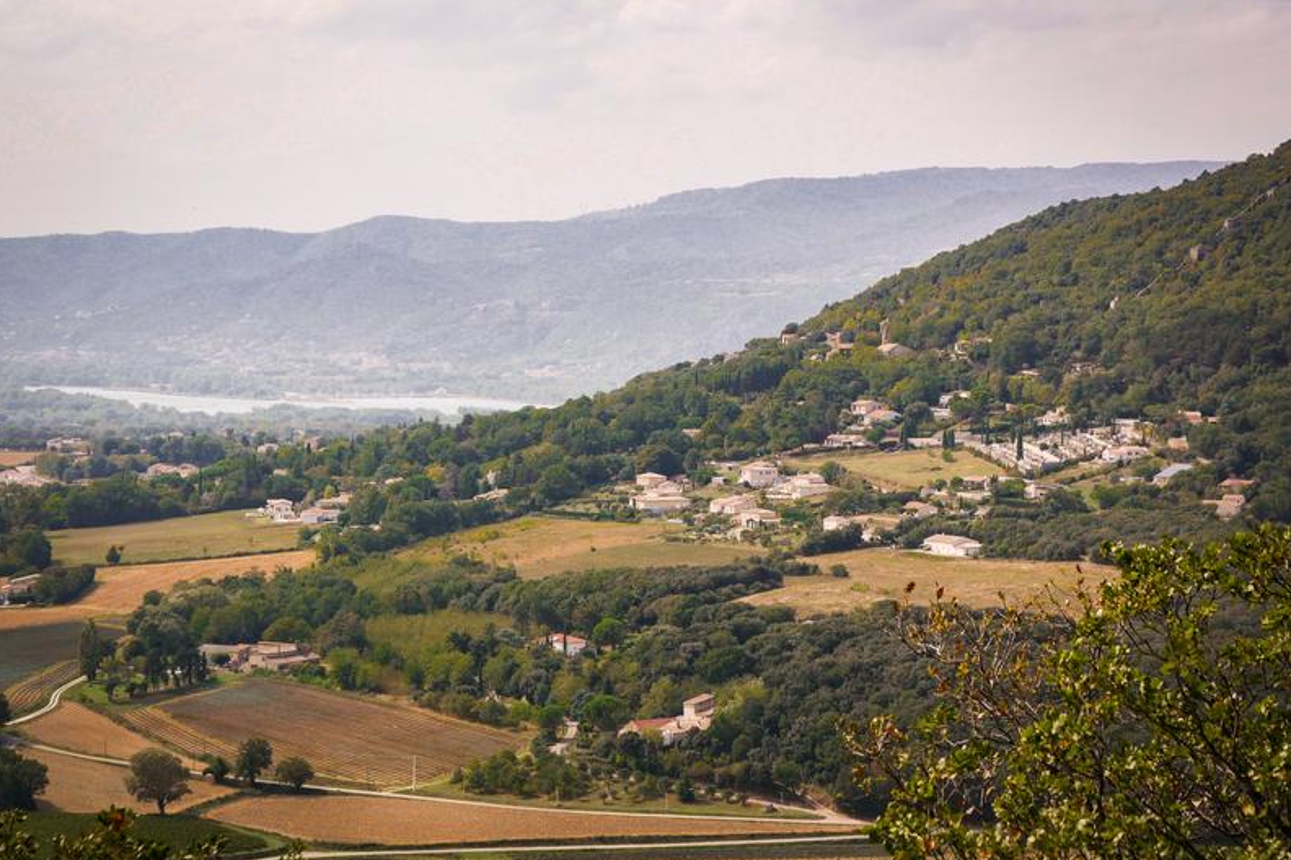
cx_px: 641
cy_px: 448
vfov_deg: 13.0
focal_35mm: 105
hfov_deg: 19.5
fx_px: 3765
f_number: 6.3
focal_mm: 50
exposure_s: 1/640
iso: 200
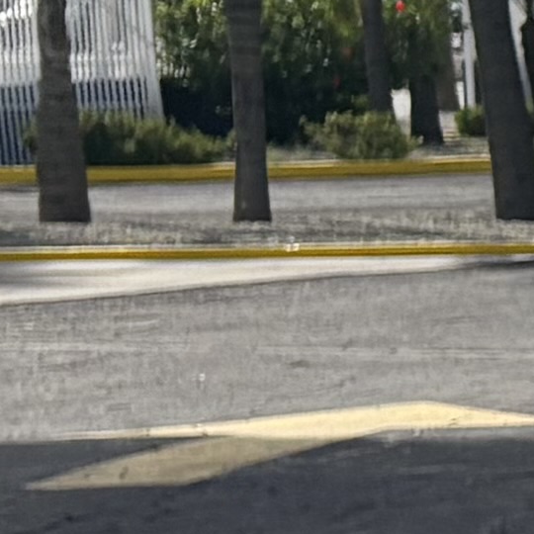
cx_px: 2413
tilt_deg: -6.3
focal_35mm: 243
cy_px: 473
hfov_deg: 5.7
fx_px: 4241
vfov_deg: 7.2
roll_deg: +0.3
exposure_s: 1/6329
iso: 50
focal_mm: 5.96
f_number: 1.6
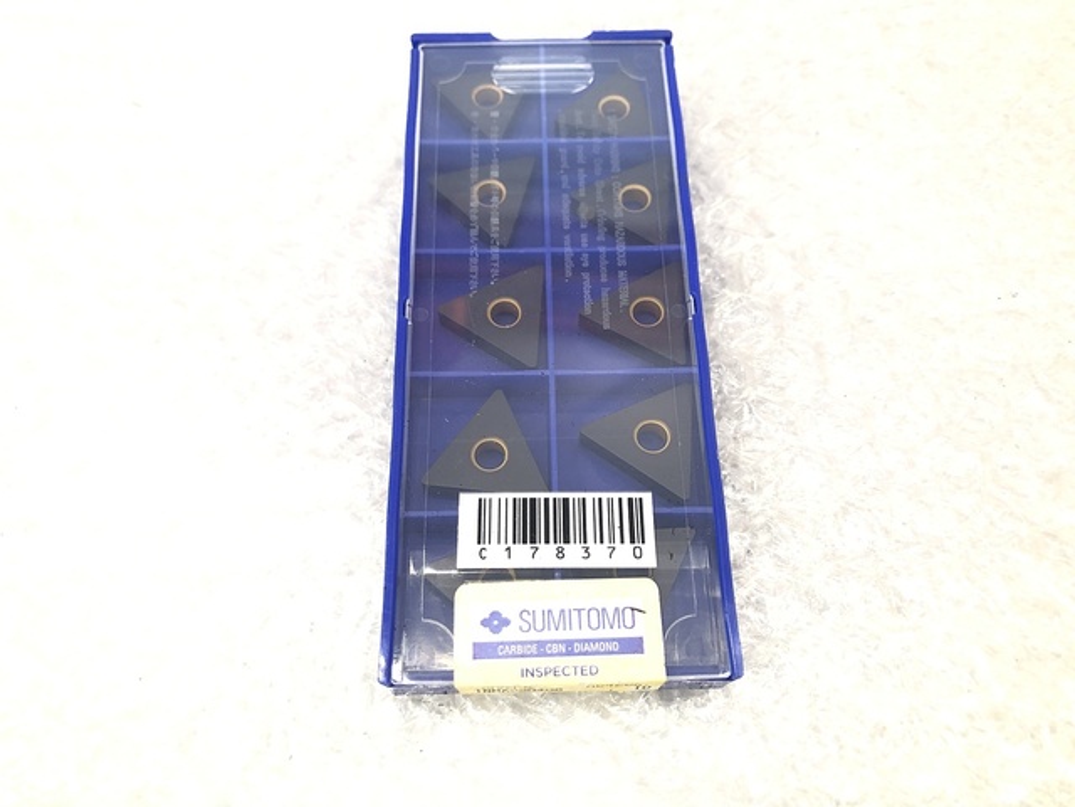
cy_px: 404
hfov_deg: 63.4
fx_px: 870
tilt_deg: -67.5
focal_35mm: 28
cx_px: 538
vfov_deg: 49.7
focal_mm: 3.99
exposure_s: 1/20
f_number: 1.8
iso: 40
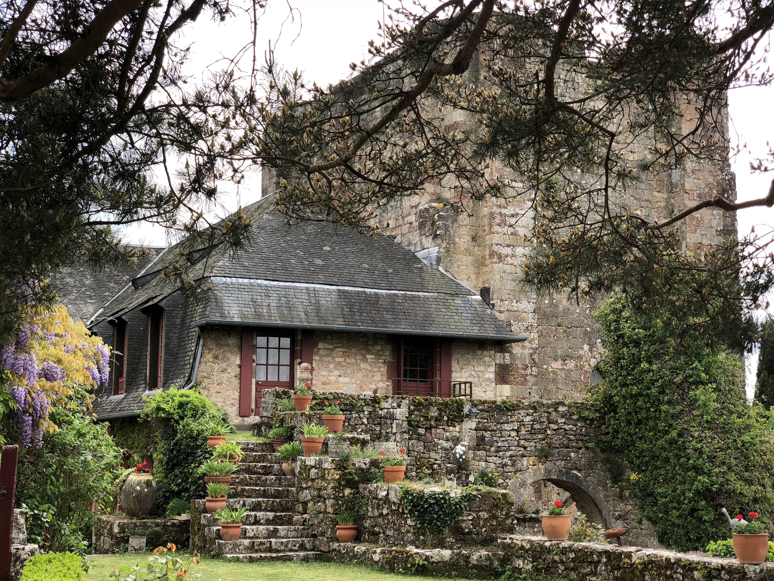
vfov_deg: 28.0
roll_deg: +0.3
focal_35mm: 52
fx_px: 1163
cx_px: 387
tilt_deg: +8.9
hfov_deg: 36.8
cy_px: 290
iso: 16
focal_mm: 6
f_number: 2.4
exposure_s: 1/247
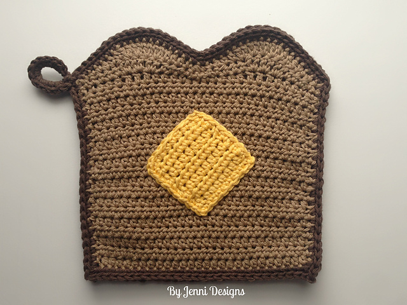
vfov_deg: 42.9
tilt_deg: -86.6
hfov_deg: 55.4
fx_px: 388
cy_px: 152
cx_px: 204
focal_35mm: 33
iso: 50
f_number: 2.4
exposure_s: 1/40
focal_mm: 4.12
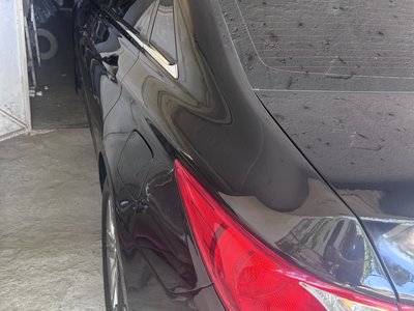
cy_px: 156
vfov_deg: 53.1
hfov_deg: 67.3
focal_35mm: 26
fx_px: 311
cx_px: 207
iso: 125
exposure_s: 1/66
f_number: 1.5
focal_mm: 5.7
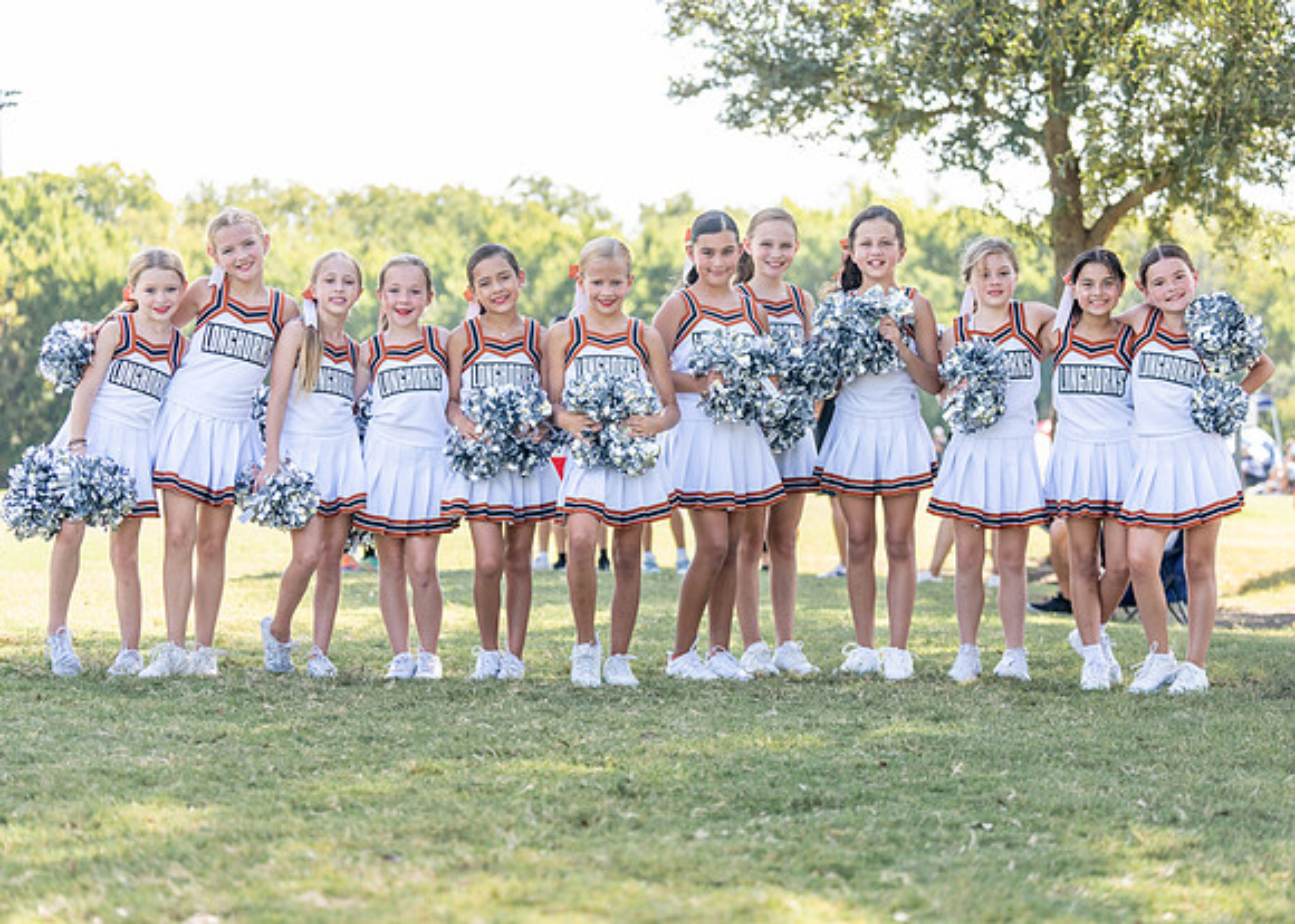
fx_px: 3066
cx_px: 681
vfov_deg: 17.1
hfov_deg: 23.8
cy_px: 418
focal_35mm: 83
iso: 250
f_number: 2.8
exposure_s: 1/640
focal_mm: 70
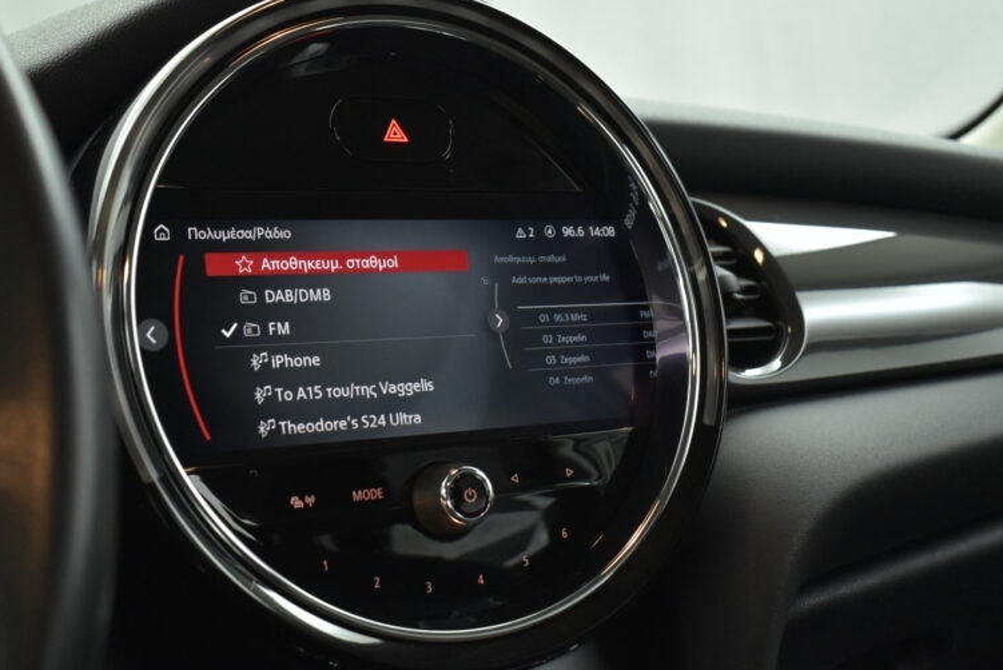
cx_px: 382
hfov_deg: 43.3
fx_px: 1255
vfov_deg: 29.9
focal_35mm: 45
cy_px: 326
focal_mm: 22
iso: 1600
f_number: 3.8
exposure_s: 1/50
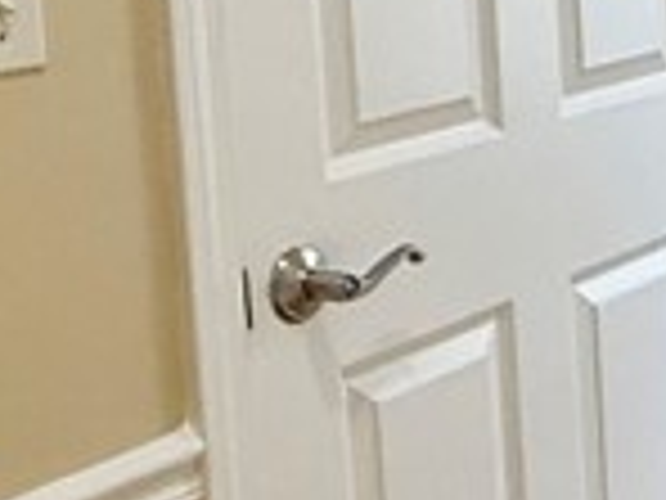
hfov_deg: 17.1
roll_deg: +1.1
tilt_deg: -5.9
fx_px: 1866
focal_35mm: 97
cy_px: 5
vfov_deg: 15.0
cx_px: 1148
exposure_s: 1/120
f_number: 2.2
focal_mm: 2.22
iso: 320
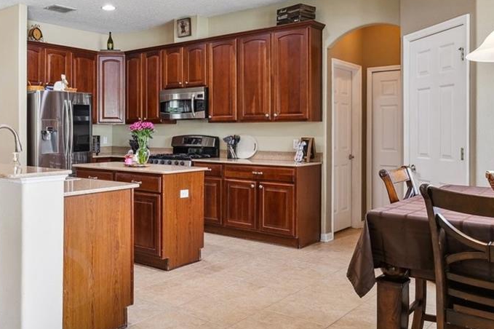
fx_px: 453
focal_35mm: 33
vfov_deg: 39.7
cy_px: 127
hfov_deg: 54.8
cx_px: 130
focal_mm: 14
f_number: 8
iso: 400
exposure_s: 1/5
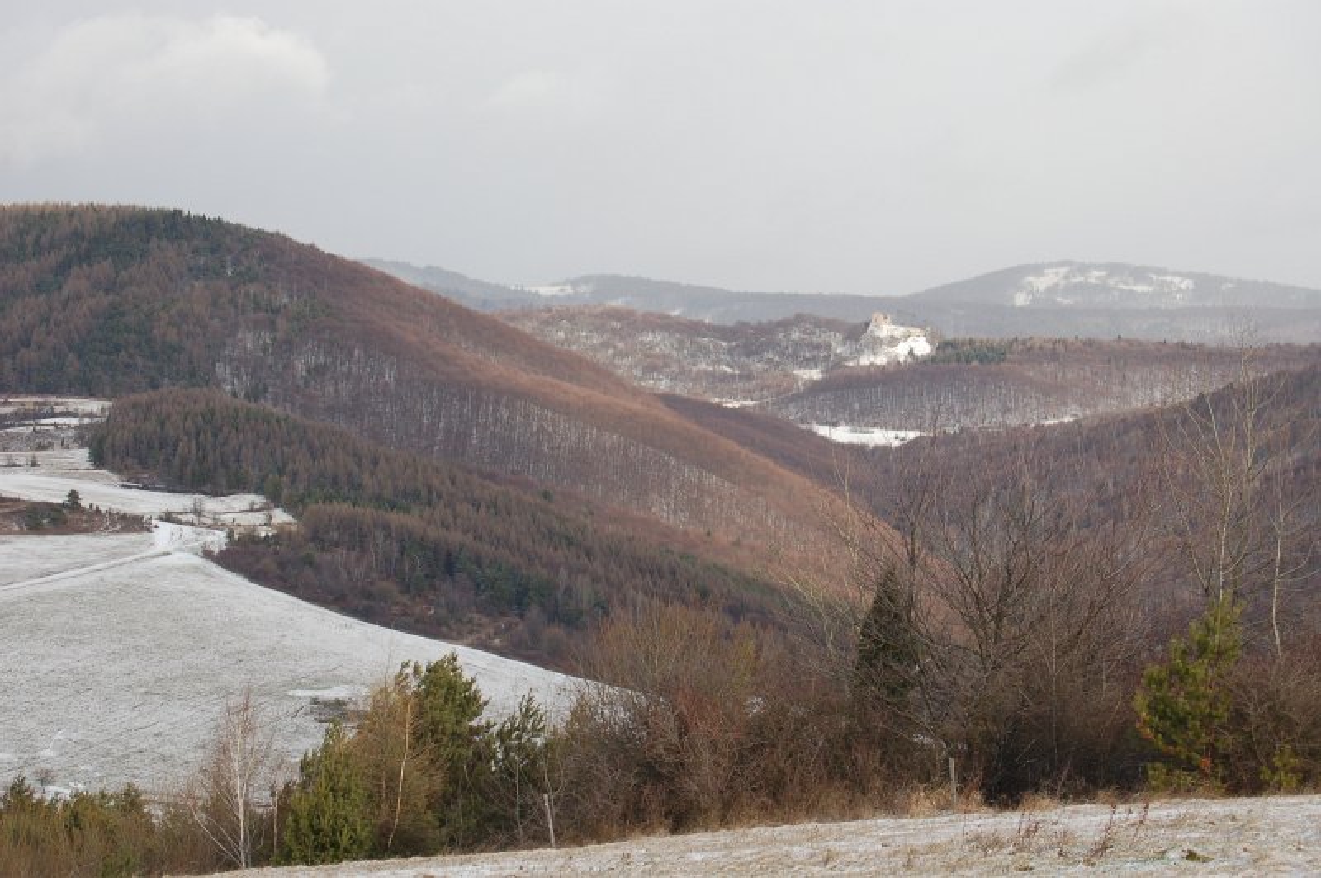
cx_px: 660
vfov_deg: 16.5
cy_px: 439
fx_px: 3025
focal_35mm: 82
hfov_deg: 24.6
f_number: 9
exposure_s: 1/125
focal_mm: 55
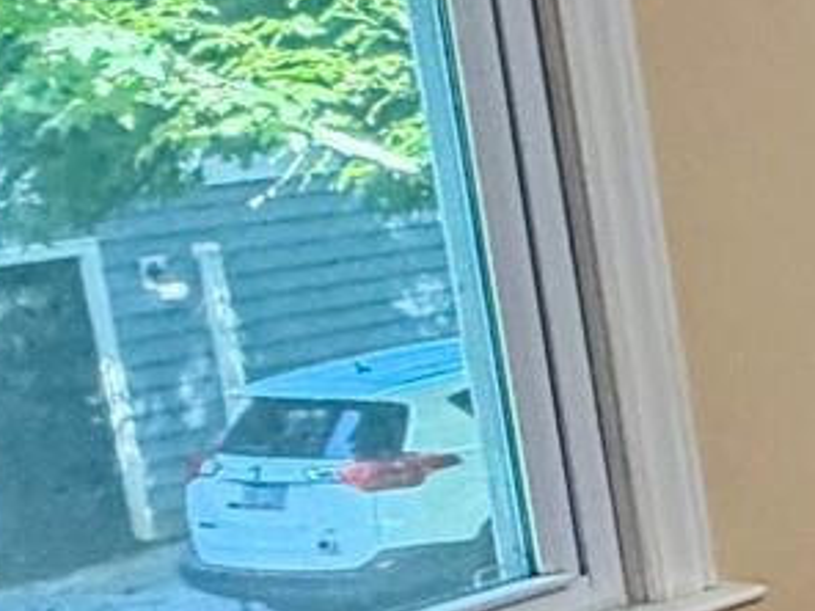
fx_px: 2284
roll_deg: +1.3
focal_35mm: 97
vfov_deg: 15.2
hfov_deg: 12.7
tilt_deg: -12.0
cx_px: 2205
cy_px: 352
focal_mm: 2.22
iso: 250
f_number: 2.2
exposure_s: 1/60
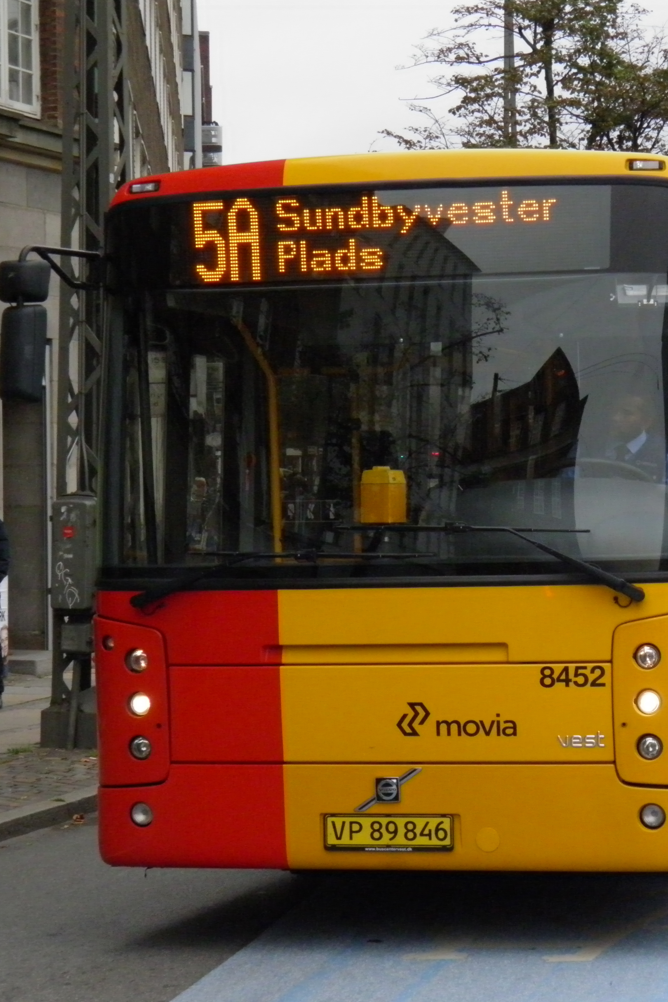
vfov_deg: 20.0
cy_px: 500
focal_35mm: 102
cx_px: 543
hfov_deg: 13.3
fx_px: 2839
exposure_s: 1/500
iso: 400
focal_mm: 13.2
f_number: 3.9
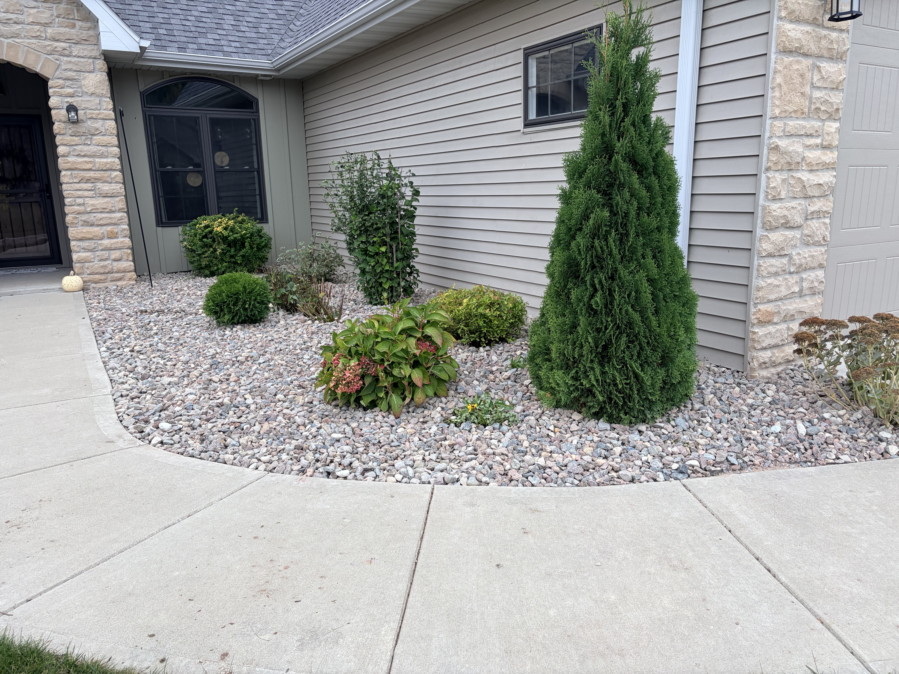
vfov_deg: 53.1
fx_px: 675
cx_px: 450
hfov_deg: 67.3
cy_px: 337
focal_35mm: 26
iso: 50
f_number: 1.6
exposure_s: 1/519
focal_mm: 5.96
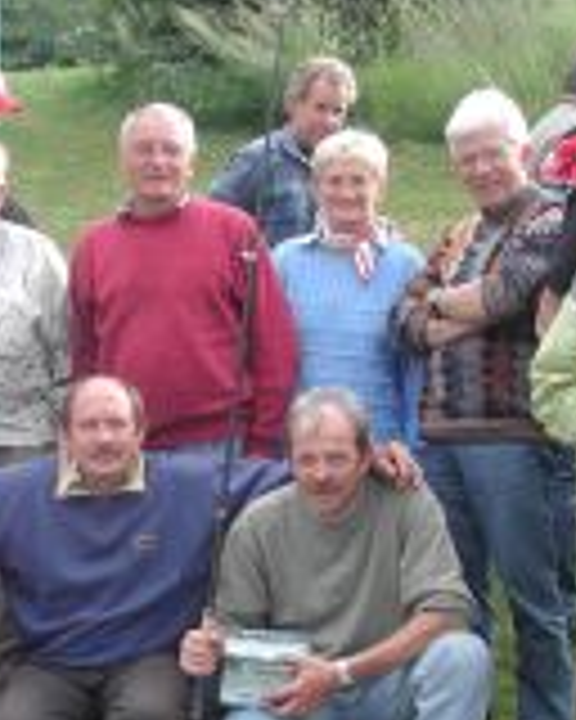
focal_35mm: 81
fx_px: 1726
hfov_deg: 18.9
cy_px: 544
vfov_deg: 23.3
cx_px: 207
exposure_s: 1/206
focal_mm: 8
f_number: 2.8
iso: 100
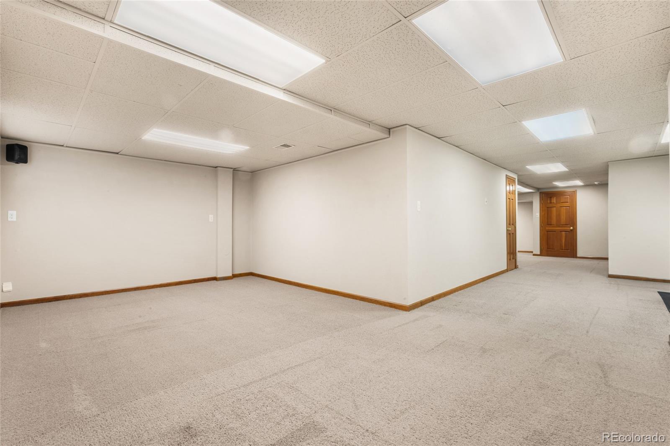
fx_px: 298
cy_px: 223
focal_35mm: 16
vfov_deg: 73.7
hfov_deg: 96.8
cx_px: 335
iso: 100
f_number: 22
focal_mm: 16
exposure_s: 4
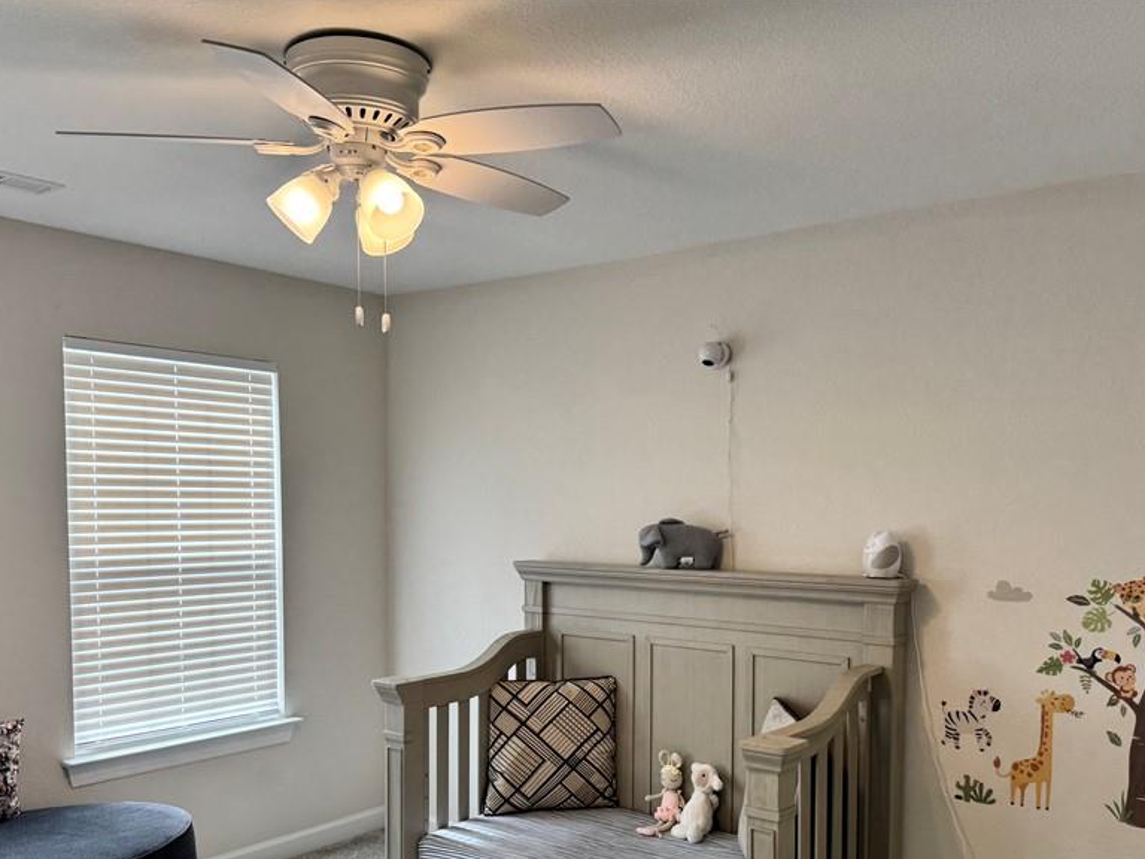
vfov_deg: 43.6
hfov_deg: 56.8
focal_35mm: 32
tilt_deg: -4.6
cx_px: 552
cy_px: 568
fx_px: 1058
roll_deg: -0.2
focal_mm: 6.76
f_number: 1.78
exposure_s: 1/120
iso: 64
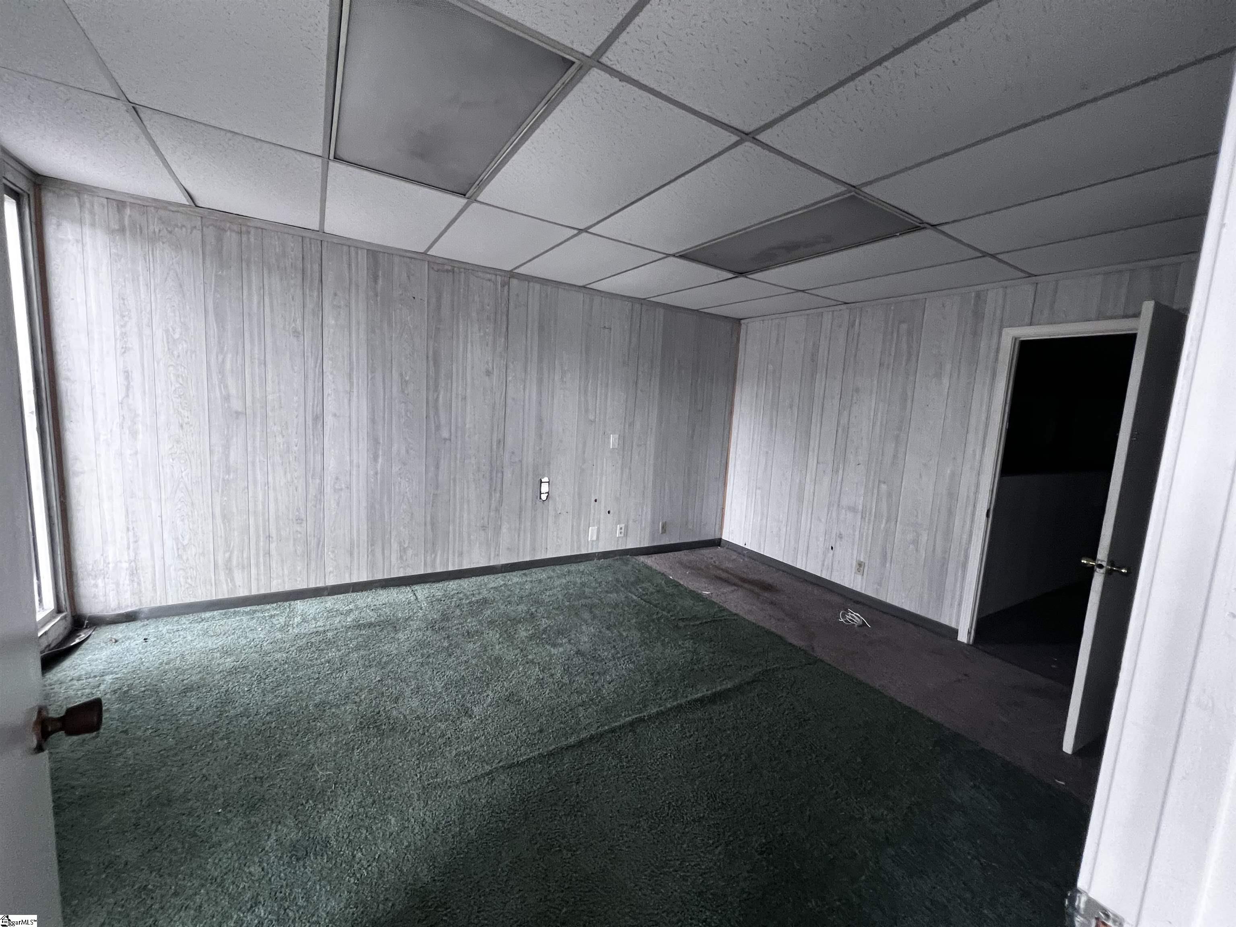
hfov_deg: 106.2
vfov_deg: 89.9
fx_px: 464
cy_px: 464
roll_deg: -3.7
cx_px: 618
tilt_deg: -8.1
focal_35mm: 13
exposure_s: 1/60
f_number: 1.8
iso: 320
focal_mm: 1.57
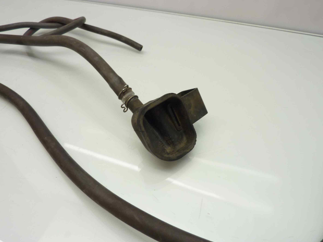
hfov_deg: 65.3
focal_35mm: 27
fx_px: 252
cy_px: 126
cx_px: 164
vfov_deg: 51.3
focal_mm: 4.1
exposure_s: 1/15
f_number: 3.3
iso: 80
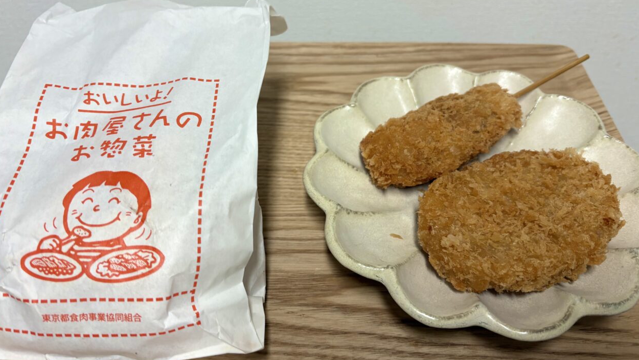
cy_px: 160
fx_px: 491
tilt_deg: -32.5
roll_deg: +0.0
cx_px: 316
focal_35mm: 29
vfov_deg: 40.1
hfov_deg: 66.1
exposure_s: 1/50
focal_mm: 5.96
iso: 125
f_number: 1.6
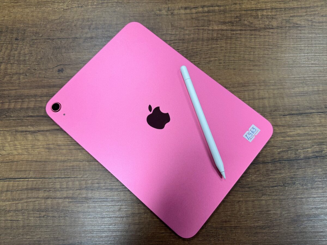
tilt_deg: -75.6
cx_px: 164
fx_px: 227
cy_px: 122
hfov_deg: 71.6
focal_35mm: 24
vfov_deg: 56.8
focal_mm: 6.76
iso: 100
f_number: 1.78
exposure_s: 1/100
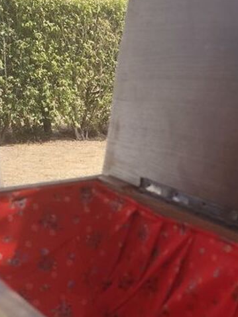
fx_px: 587
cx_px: 227
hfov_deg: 22.2
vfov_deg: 29.6
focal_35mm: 64
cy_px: 252
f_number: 1.65
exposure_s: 1/886
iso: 50
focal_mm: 6.14
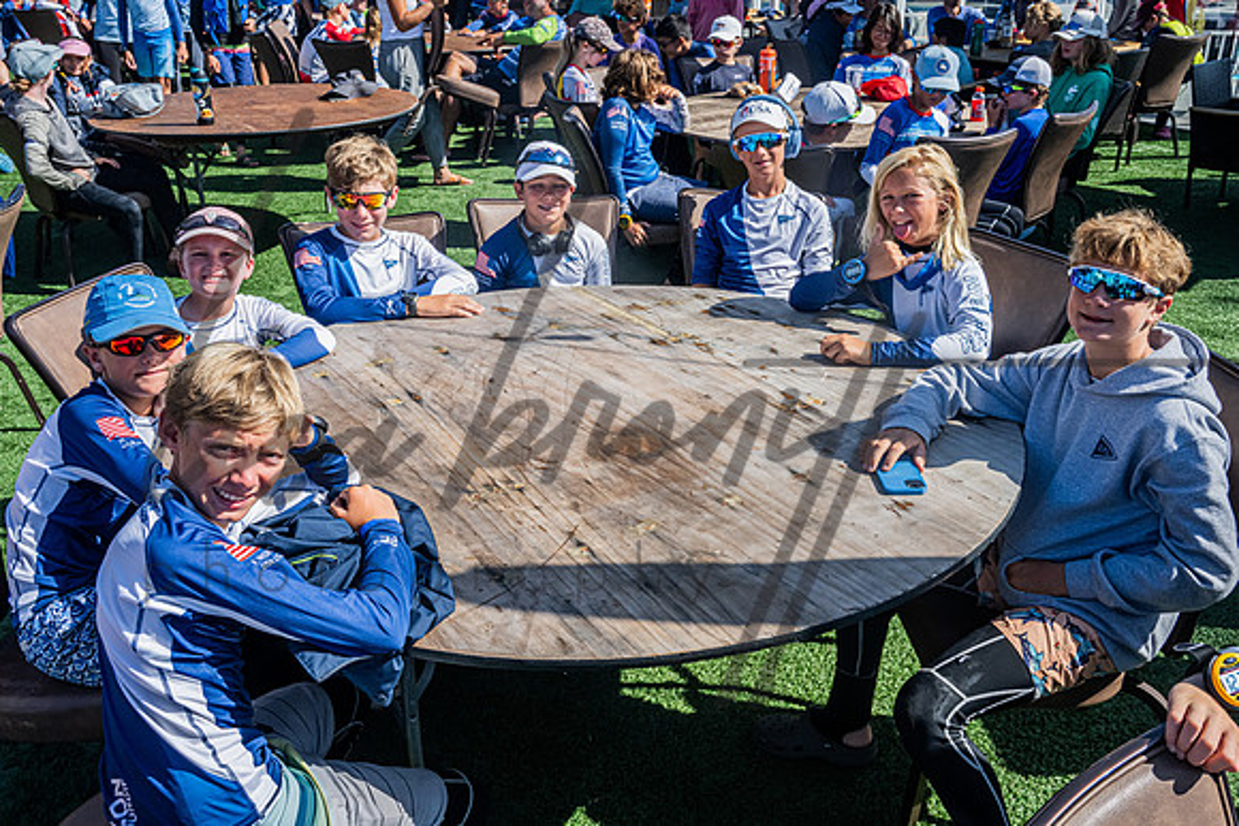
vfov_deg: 42.3
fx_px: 1067
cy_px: 369
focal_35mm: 31
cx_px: 651
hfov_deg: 60.2
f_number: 13
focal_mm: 28
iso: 800
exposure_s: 1/640
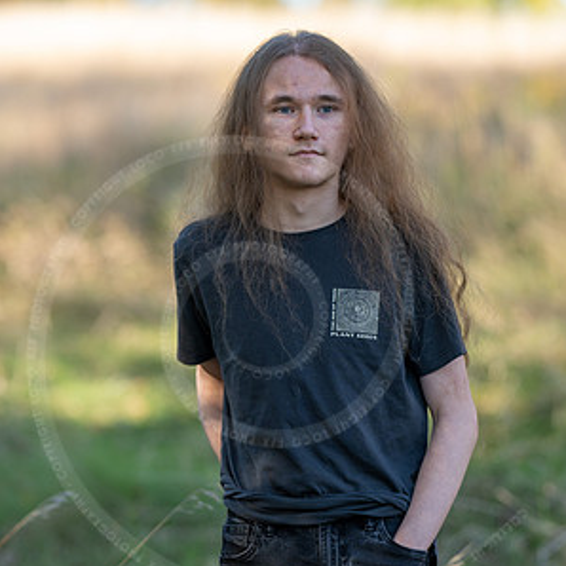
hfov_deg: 10.7
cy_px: 367
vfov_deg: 10.7
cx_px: 283
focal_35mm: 163
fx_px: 3015
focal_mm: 85
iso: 80
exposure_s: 1/640
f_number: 1.8
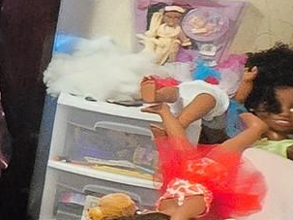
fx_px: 745
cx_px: -561
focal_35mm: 88
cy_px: 27
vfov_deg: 16.6
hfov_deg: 11.9
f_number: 2.2
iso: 2000
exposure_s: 1/24
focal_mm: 2.2
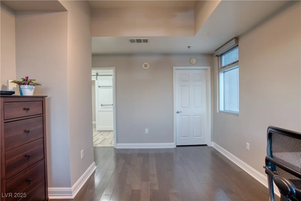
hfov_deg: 93.2
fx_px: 142
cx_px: 150
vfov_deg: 70.6
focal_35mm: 17
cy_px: 100
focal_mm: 17
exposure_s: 1/2
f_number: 7.1
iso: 400
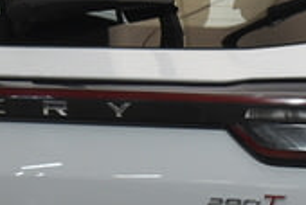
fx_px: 3108
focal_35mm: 365
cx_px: 461
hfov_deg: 5.6
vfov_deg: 3.8
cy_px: 232
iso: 800
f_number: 5.3
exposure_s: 1/80
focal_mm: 46
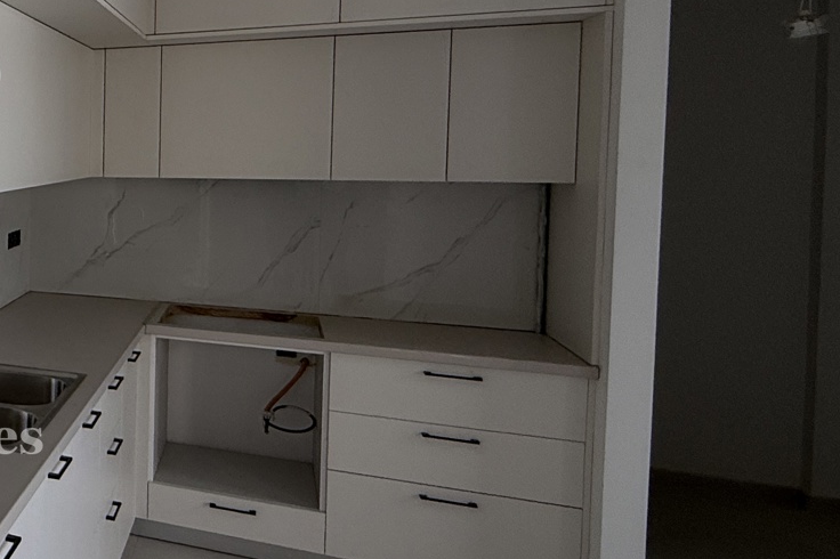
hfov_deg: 35.3
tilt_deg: -2.0
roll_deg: +0.1
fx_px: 886
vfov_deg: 34.7
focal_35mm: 38
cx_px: -247
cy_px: 189
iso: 64
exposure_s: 1/400
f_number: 2.2
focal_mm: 2.22
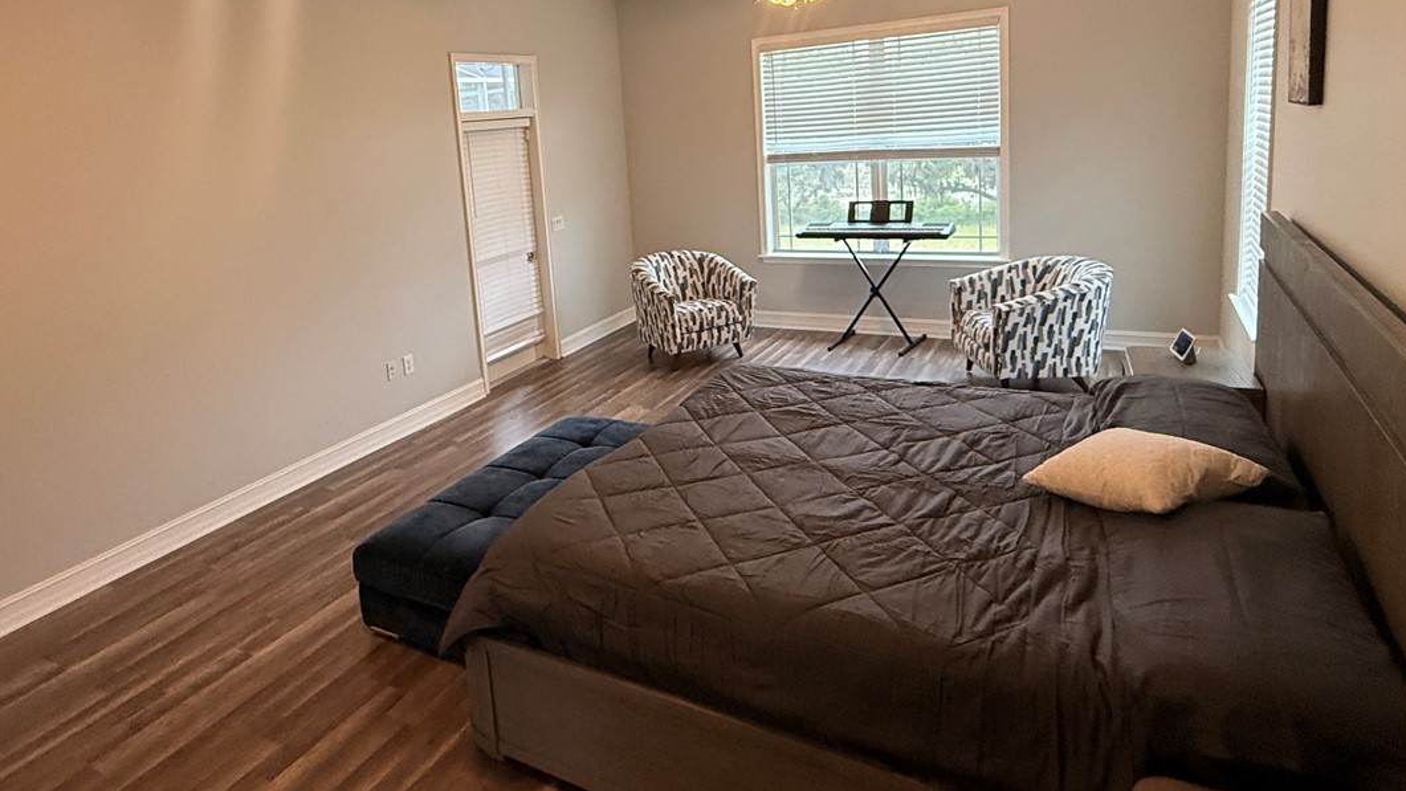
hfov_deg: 78.1
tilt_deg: -8.3
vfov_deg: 48.5
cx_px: 594
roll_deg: +3.7
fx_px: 858
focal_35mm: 23
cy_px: 252
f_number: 2.2
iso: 320
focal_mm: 2.22
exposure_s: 1/120
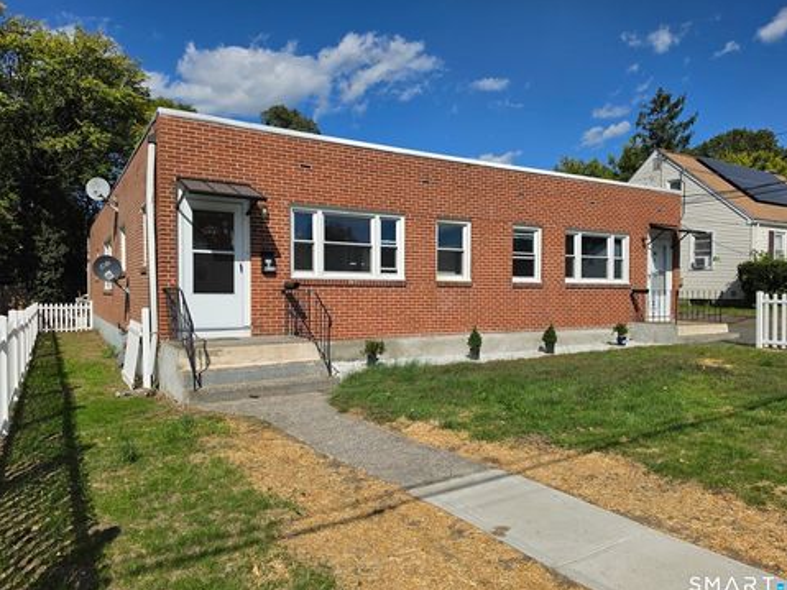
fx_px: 546
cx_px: 409
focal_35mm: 24
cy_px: 298
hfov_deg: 71.6
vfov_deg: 56.8
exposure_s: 1/7939
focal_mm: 6.5
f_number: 1.4
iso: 40
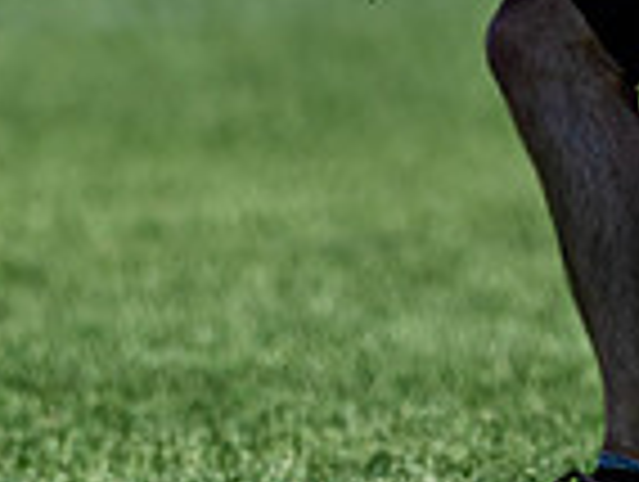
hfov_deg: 0.6
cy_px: -120
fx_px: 56730
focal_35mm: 3068
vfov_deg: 0.5
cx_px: 493
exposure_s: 1/2500
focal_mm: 400
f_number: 2.8
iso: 100
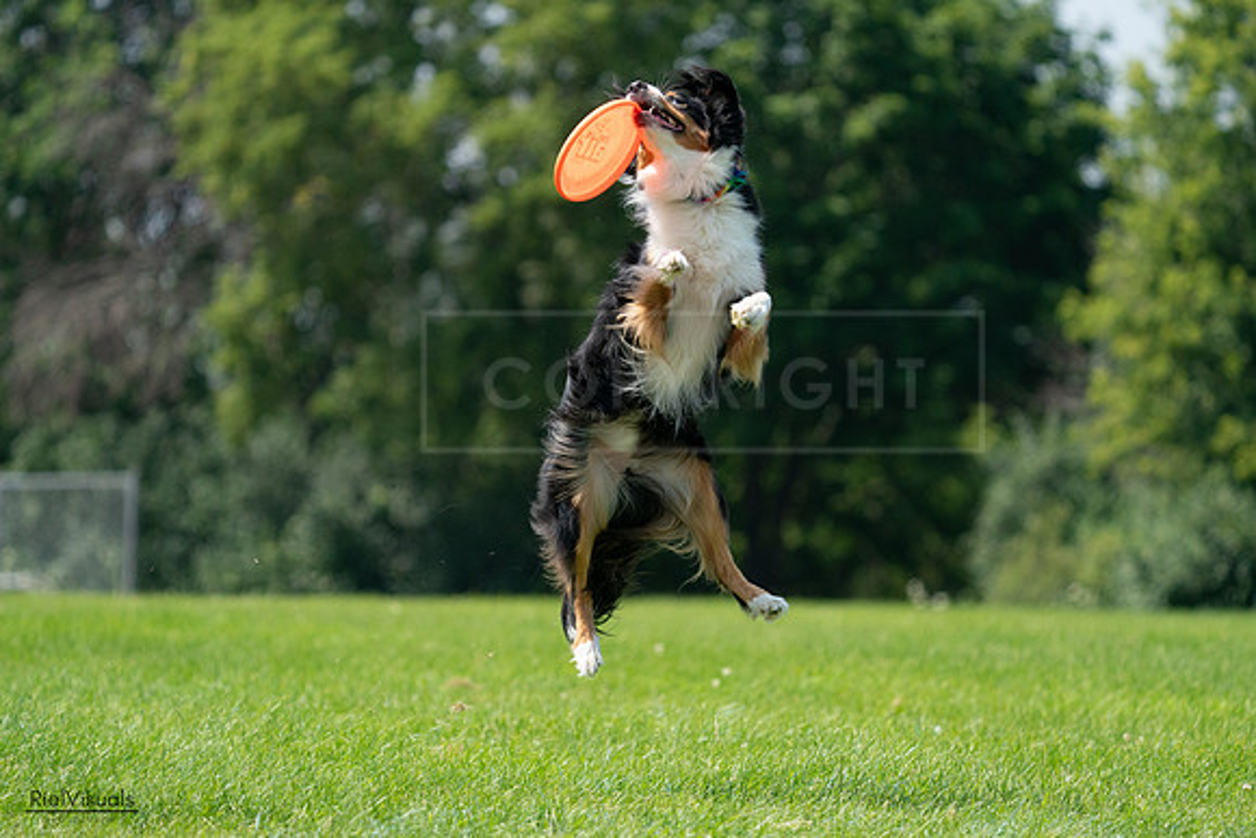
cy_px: 419
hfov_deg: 7.2
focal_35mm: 286
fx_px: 9980
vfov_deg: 4.8
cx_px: 628
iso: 1250
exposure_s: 1/4000
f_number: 5.6
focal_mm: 286
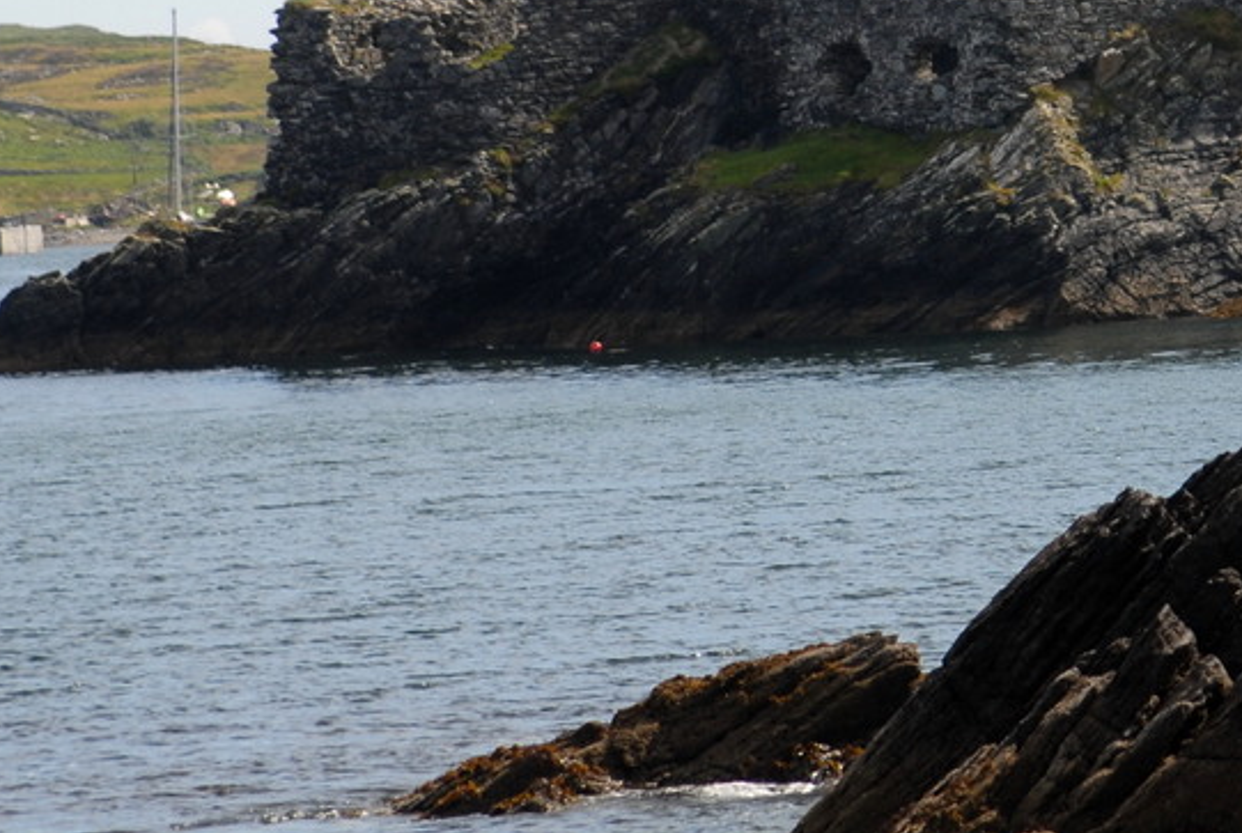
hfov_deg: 5.9
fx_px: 12067
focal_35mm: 349
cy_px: 138
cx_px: 1157
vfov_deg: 4.0
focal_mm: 105
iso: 100
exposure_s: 1/400
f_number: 6.3
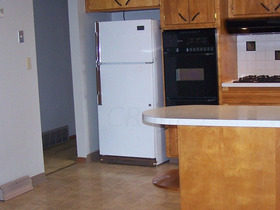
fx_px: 550
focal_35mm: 68
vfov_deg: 21.6
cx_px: 156
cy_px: 116
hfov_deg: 28.5
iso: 140
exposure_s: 1/60
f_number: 2.8
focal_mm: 6.3
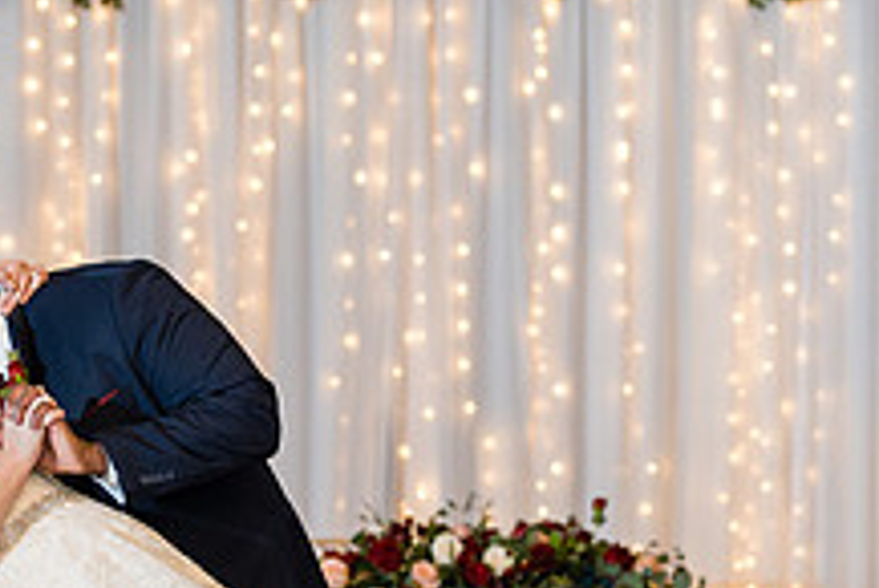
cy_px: 492
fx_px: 3982
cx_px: 563
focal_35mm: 163
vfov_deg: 8.4
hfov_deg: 12.6
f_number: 1.4
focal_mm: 50
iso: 500
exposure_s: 1/250
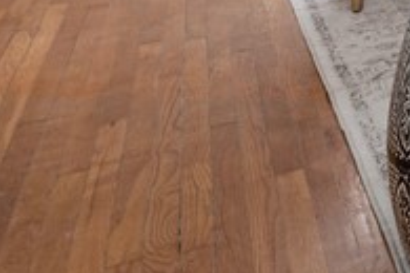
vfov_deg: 14.2
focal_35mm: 78
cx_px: 865
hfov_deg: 17.1
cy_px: -301
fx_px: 888
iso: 200
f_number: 9
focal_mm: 14
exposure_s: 1/13
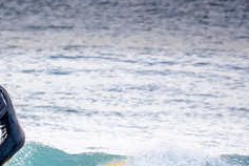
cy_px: 192
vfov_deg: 1.0
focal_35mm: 1321
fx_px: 9136
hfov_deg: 1.6
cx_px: 45
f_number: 5.6
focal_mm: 360
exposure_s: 1/250
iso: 450
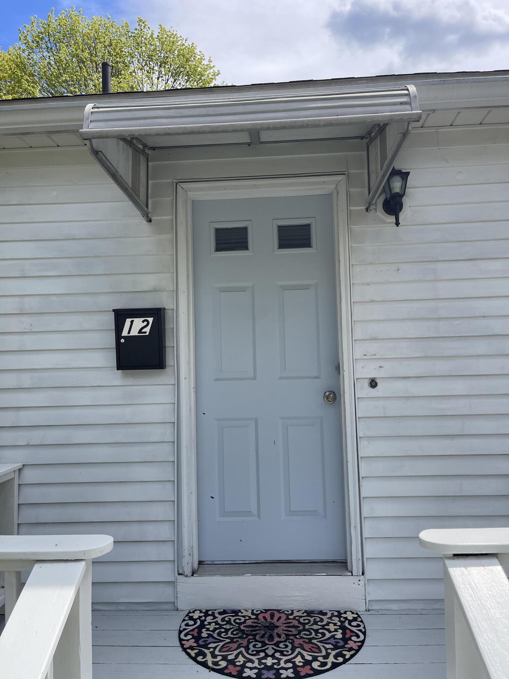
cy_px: 340
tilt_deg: +2.9
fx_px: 490
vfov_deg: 69.4
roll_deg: +1.0
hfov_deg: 54.9
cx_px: 254
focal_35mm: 25
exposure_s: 1/2049
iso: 32
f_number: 1.6
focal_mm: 5.1
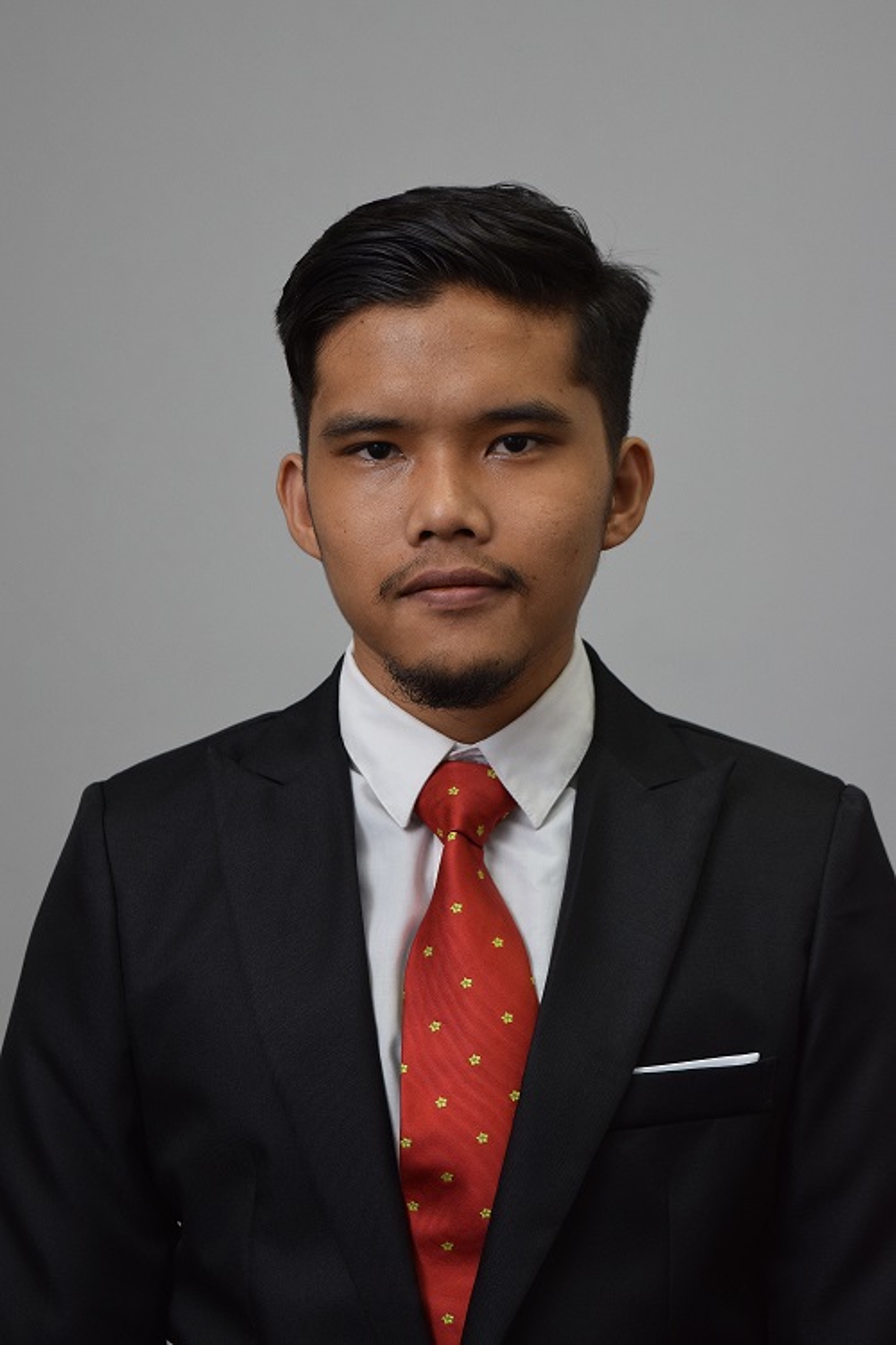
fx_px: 3080
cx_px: 448
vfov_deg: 24.6
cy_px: 672
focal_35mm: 82
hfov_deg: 16.6
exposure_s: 1/50
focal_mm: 55
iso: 640
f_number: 5.6
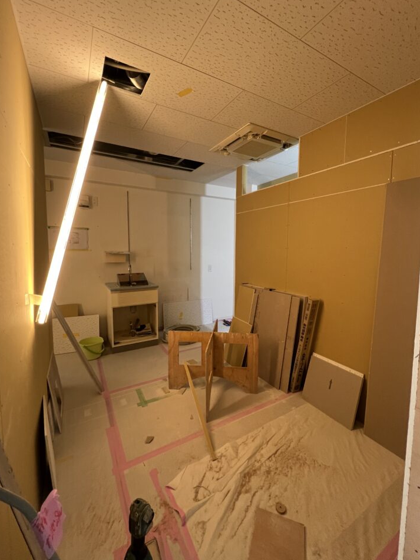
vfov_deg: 102.0
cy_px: 268
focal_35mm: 14
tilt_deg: -4.7
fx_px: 227
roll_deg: -0.6
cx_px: 213
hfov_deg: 85.7
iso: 250
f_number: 1.8
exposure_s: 1/100
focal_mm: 1.57
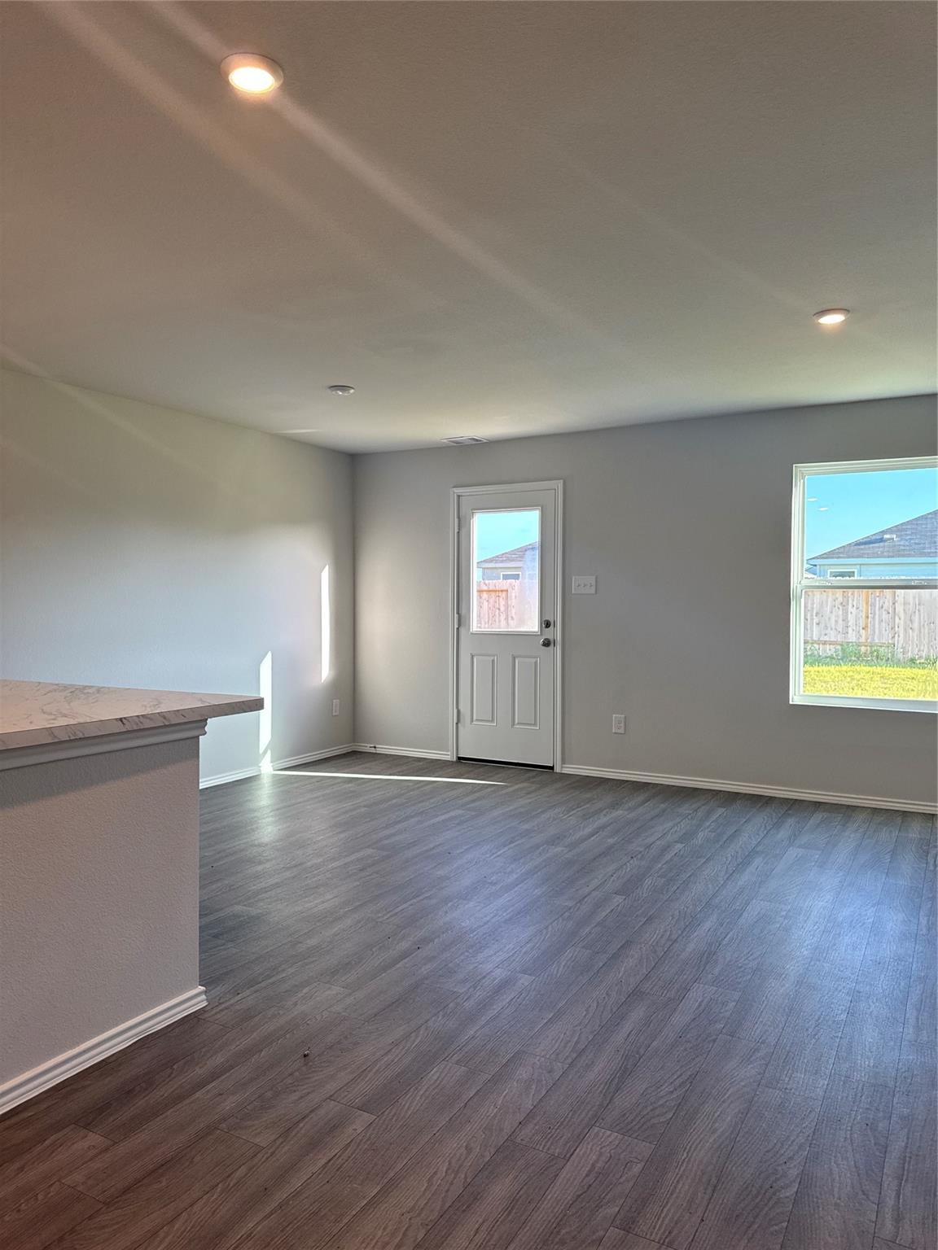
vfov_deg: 71.6
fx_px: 867
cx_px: 469
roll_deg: +0.2
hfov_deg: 56.8
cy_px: 625
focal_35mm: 24
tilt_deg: -2.8
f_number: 1.78
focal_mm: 6.76
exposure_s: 1/137
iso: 100
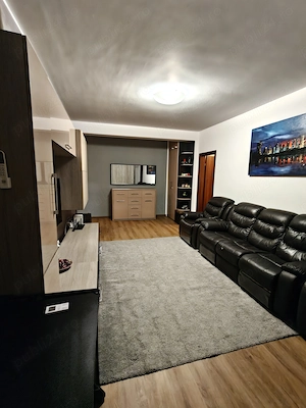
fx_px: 189
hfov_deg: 78.1
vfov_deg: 94.5
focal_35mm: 16
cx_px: 153
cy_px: 204
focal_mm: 2.31
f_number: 2
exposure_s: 1/50
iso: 400
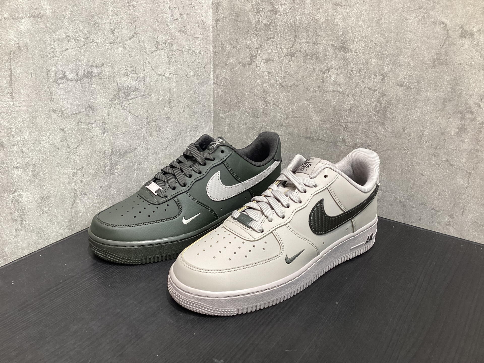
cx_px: 242
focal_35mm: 31
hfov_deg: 58.4
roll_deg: -1.5
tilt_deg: -22.0
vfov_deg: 45.4
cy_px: 182
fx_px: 433
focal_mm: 3.3
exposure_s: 1/60
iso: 100
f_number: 2.4
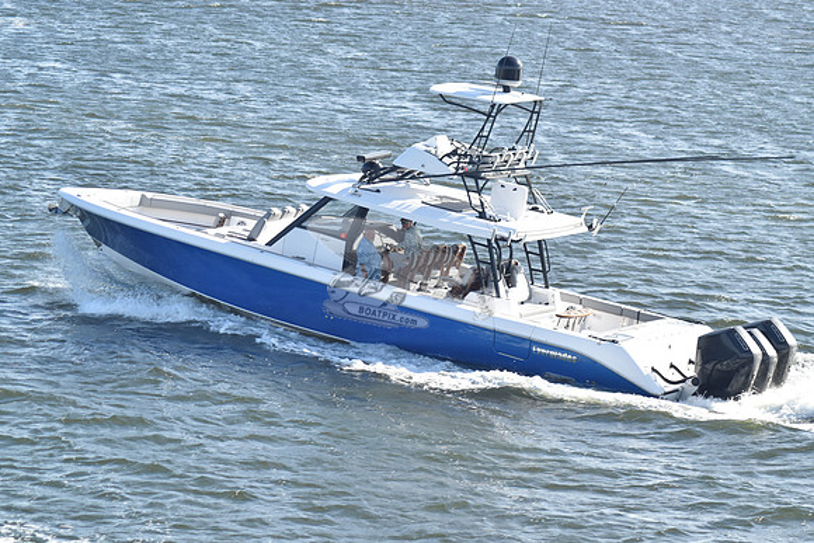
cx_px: 407
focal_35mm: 165
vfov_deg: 8.3
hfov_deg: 12.4
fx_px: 3732
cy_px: 272
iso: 400
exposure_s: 1/1000
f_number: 6.7
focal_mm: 110
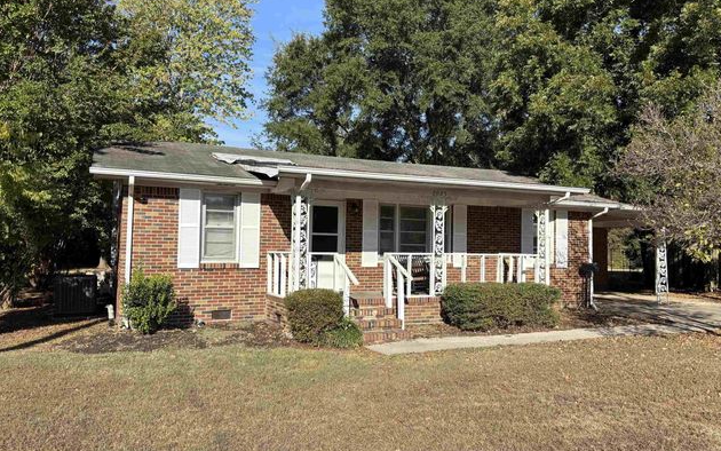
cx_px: 364
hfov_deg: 66.5
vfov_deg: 44.6
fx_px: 550
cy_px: 223
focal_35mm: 28
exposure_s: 1/2710
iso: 50
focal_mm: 5.96
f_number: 1.6
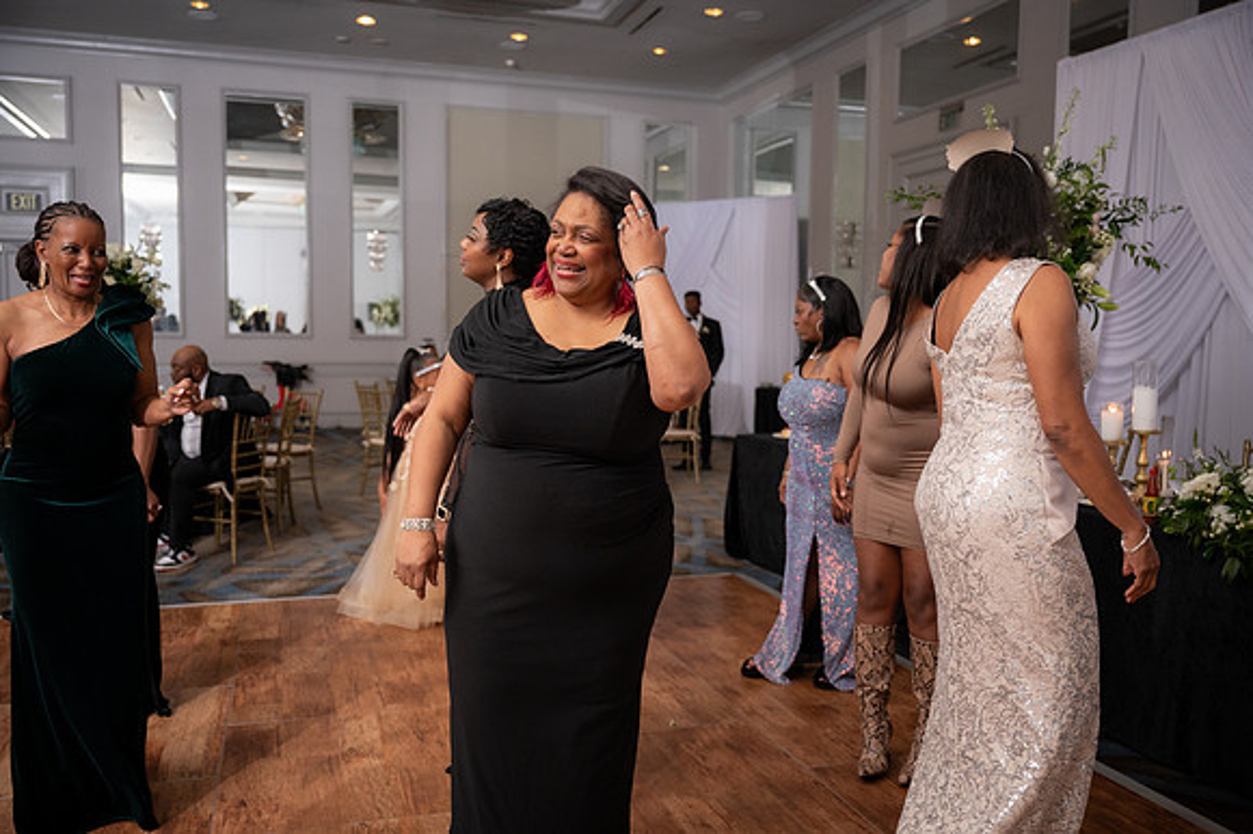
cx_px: 626
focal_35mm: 31
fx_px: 1078
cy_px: 417
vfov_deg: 42.3
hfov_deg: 60.3
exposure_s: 1/250
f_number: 2.8
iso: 2000
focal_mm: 31
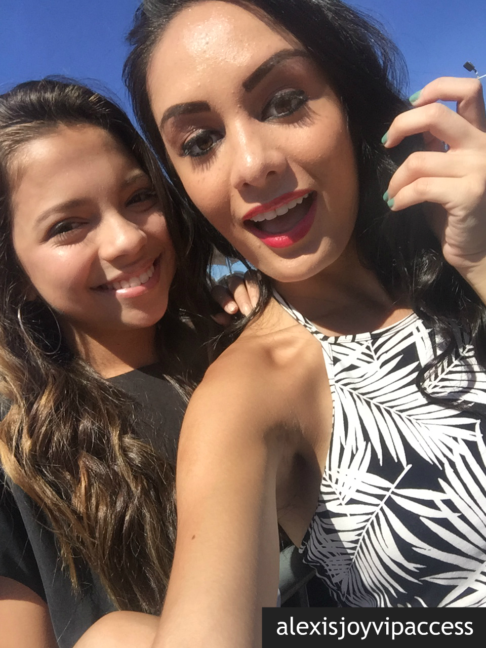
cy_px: 324
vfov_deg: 58.4
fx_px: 580
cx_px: 243
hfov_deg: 45.4
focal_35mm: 31
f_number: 2.2
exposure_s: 1/1353
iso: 32
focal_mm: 2.65
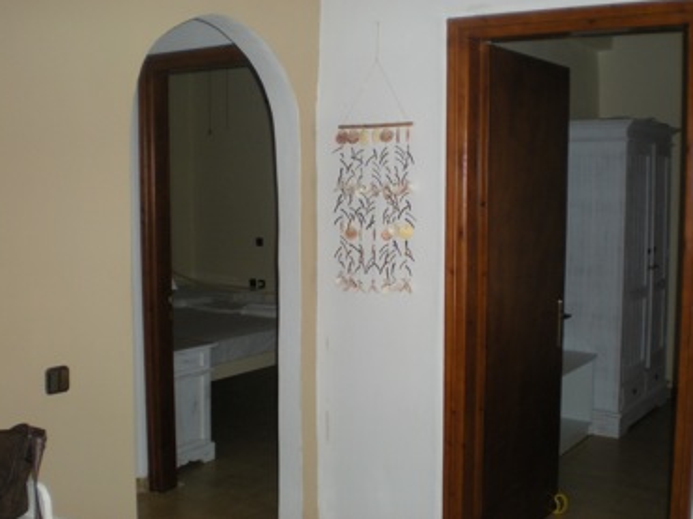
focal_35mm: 41
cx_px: 368
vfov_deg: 35.1
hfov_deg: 45.8
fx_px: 821
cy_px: 243
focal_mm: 6.3
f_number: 3.1
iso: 152
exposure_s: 1/60
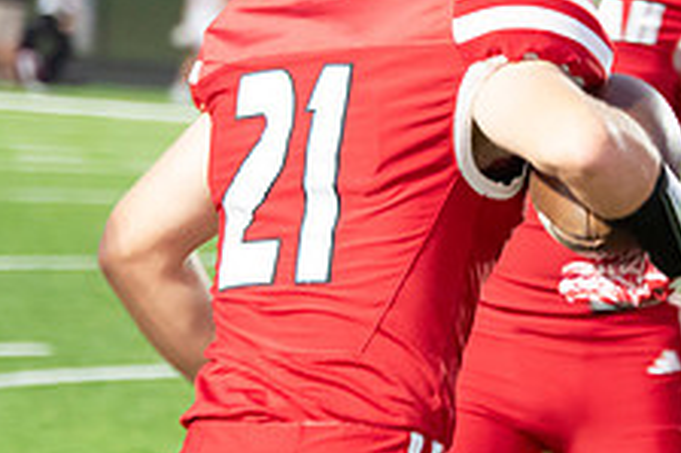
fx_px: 7107
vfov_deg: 3.6
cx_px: 575
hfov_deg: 5.5
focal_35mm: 376
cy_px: 84
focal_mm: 145
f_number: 5.6
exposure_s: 1/250
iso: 8000
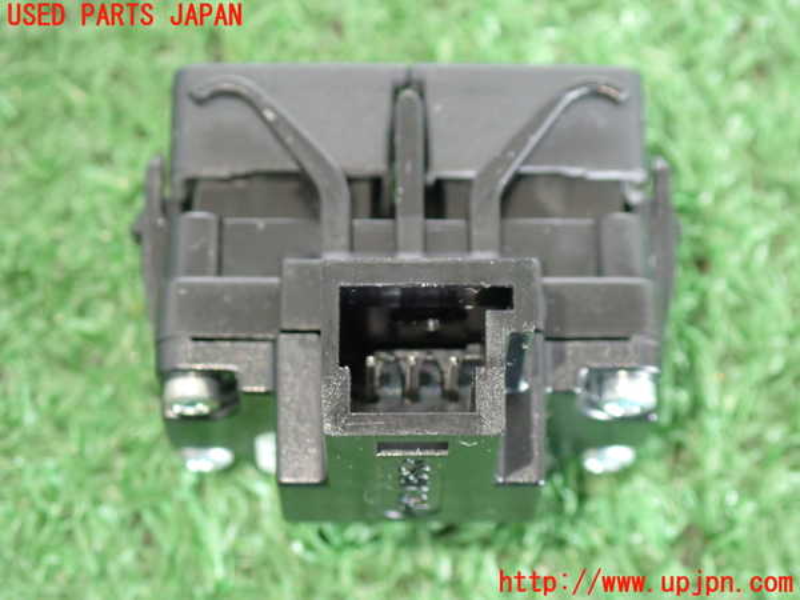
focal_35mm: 94
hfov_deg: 20.9
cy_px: 300
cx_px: 400
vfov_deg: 15.7
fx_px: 2172
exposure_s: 1/25
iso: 1000
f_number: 4.7
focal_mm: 16.79
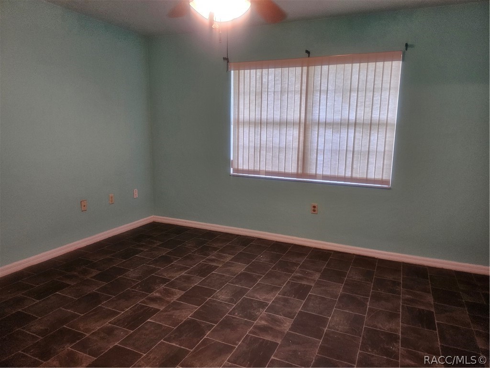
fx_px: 340
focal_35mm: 24
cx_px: 245
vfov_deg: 56.8
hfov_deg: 71.6
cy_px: 184
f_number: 1.8
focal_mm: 5
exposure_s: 1/120
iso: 400
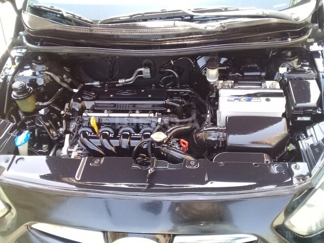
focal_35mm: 31
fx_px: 290
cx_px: 162
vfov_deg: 45.4
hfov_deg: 58.4
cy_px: 122
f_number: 2.2
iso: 50
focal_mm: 3.3
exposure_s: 1/50
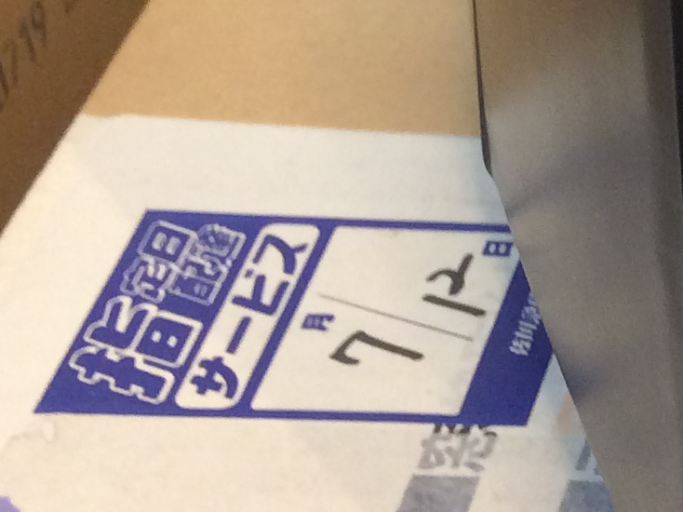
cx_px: 1405
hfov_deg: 13.1
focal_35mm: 129
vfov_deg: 11.0
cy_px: -270
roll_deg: -3.1
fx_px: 2544
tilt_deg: -29.6
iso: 125
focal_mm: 4.15
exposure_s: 1/33
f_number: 2.2
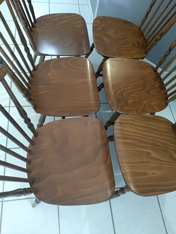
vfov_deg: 67.3
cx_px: 88
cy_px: 117
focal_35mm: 26
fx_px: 176
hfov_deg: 53.1
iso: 771
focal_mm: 3.54
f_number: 2
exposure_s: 1/30
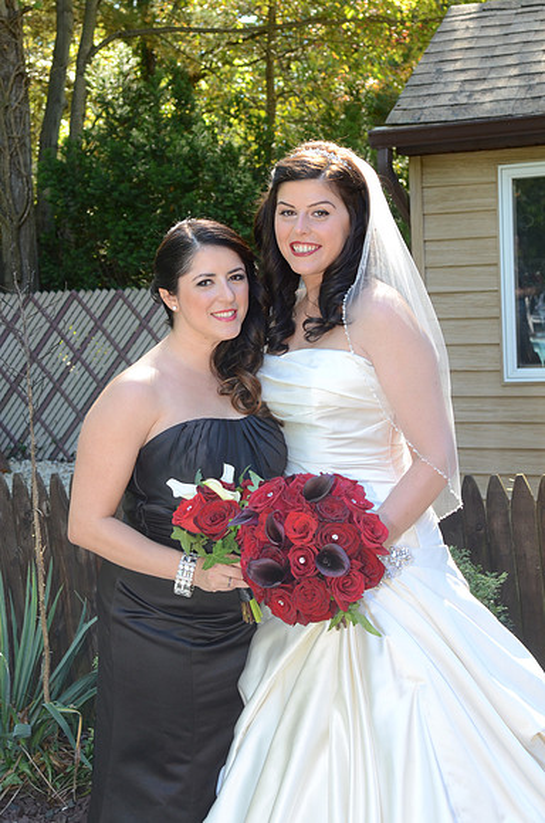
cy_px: 412
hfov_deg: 22.5
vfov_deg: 33.5
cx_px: 272
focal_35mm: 60
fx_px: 1369
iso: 500
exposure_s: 1/100
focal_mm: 40
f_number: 6.3
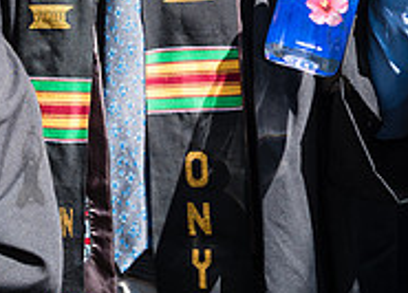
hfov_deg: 17.2
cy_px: -64
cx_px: 76
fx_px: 1335
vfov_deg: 12.2
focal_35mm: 115
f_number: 3.5
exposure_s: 1/640
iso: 100
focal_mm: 35
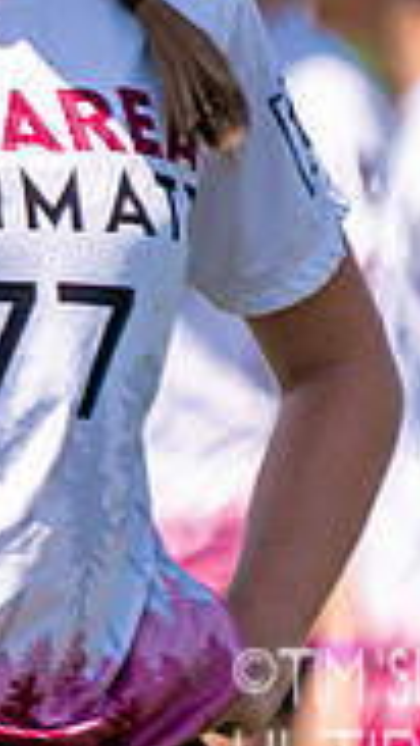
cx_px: -170
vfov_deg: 1.6
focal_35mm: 1372
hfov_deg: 0.9
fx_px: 27151
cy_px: 251
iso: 320
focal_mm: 200
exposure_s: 1/4000
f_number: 3.2
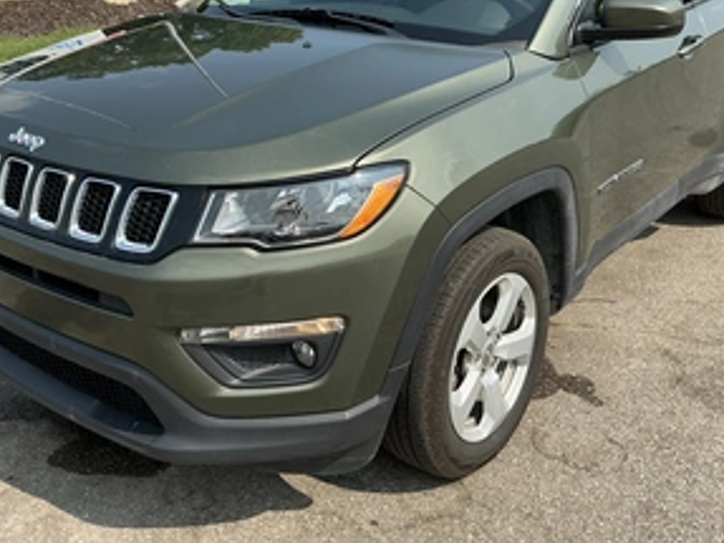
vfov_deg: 36.4
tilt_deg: -18.1
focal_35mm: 39
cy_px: 184
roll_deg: -1.6
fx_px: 815
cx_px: 361
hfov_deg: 47.9
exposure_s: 1/1195
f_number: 1.8
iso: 25
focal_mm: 3
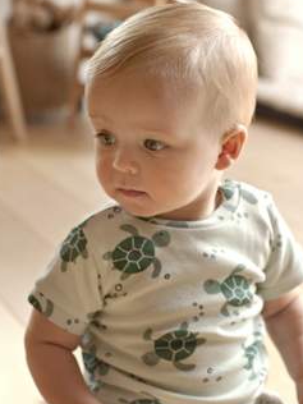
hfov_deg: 19.4
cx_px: 164
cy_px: 285
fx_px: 887
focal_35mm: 76
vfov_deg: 25.5
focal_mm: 50
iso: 640
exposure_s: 1/125
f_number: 4
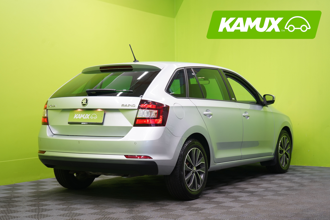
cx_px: 165
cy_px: 110
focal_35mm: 60
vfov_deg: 22.6
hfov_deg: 33.4
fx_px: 550
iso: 400
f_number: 5.6
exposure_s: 1/25
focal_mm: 60
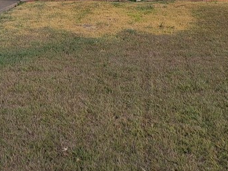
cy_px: -82
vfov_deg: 17.0
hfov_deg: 24.6
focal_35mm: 79
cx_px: 83
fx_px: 521
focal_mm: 5.4
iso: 40
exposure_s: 1/1108
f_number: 1.8
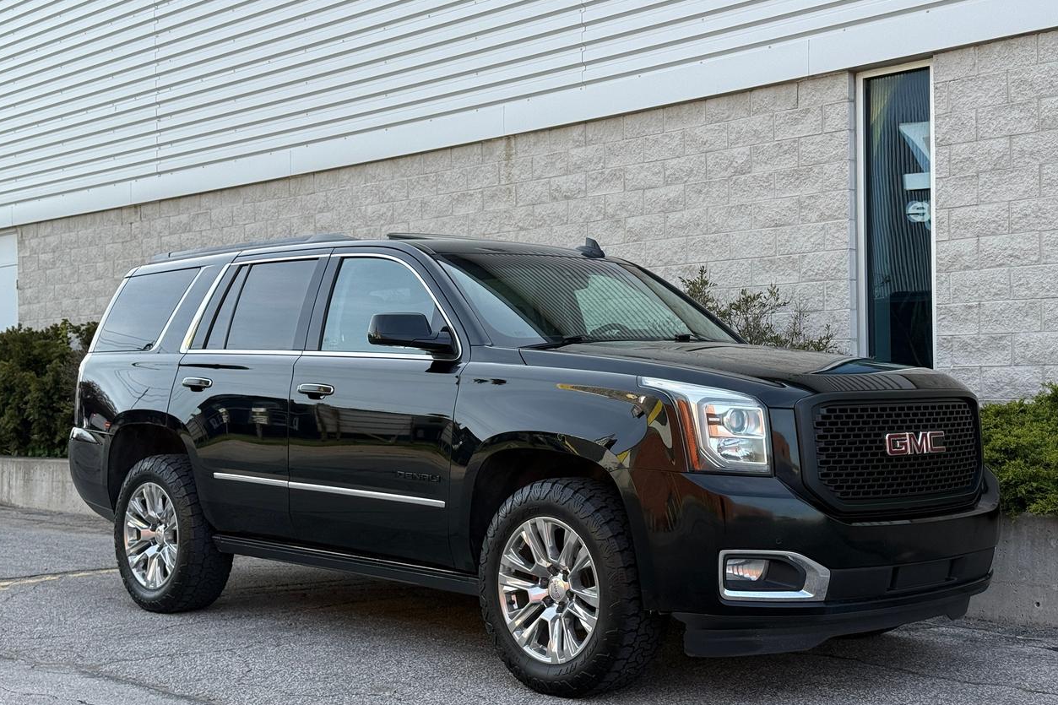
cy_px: 364
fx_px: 1499
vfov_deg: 26.5
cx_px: 519
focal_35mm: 51
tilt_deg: +0.9
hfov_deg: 38.9
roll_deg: +0.9
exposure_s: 1/1000
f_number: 1.78
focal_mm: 6.76
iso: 80
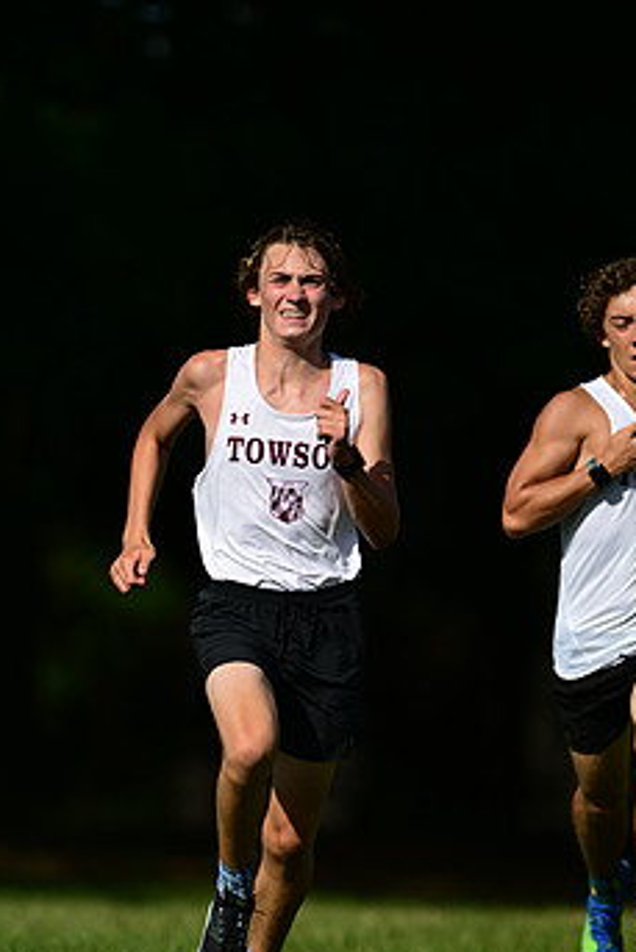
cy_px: 686
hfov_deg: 2.7
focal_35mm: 508
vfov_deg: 4.1
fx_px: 13447
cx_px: 301
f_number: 2.8
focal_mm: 300
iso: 72
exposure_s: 1/2500
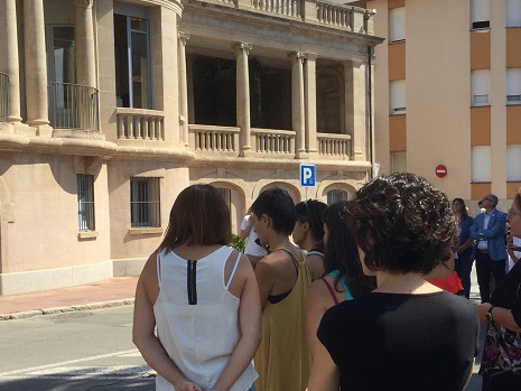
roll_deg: +0.0
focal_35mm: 60
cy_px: 241
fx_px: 903
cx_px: 264
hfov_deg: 32.2
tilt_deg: -4.3
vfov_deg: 24.4
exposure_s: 1/936
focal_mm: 3.3
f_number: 2.4
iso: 25
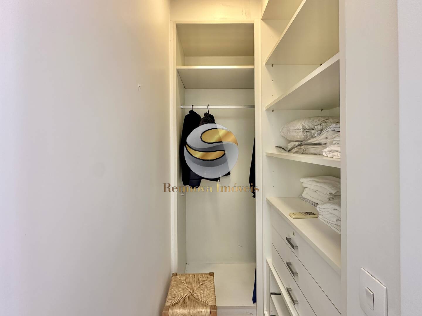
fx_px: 171
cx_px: 211
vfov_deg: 85.7
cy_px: 158
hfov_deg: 102.1
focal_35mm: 14
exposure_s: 1/60
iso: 200
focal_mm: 2.22
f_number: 2.2
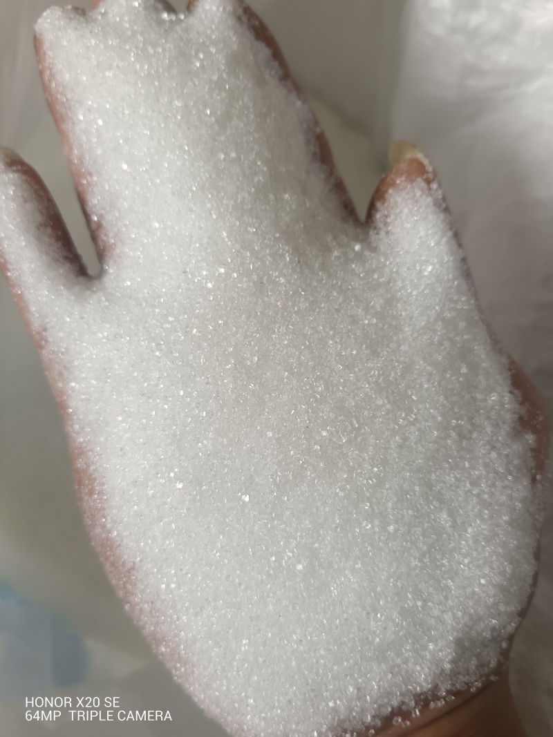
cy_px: 368
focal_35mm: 27
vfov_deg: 65.3
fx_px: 575
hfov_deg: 51.3
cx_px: 276
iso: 256
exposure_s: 1/100
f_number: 1.9
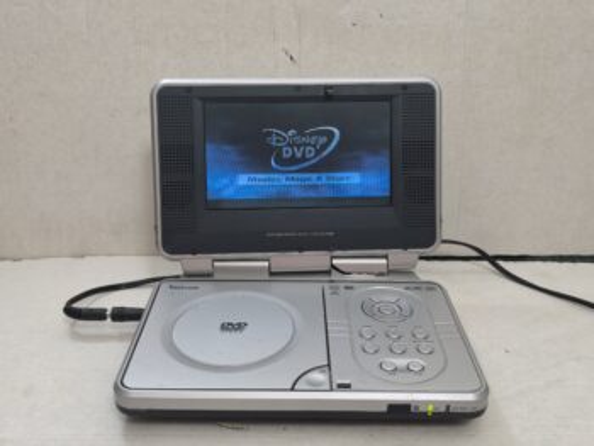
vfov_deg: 40.7
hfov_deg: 52.6
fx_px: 601
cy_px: 223
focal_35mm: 35
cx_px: 297
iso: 500
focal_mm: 6.57
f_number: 1.6
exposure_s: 1/50
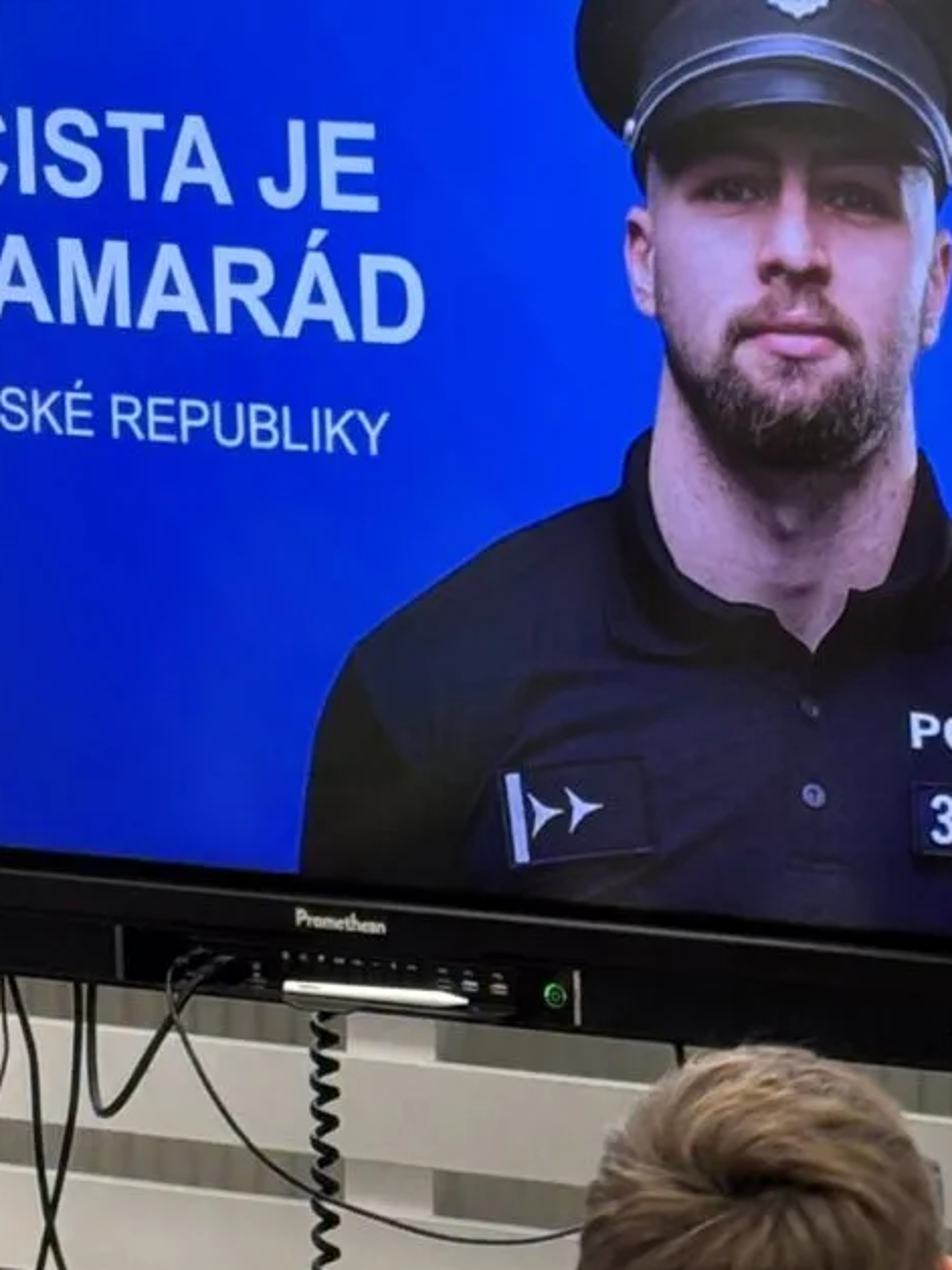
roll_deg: -1.6
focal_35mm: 212
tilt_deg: -9.7
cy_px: 1070
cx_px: 956
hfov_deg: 7.0
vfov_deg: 9.3
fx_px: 7774
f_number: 1.6
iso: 40
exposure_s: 1/50
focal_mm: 5.96
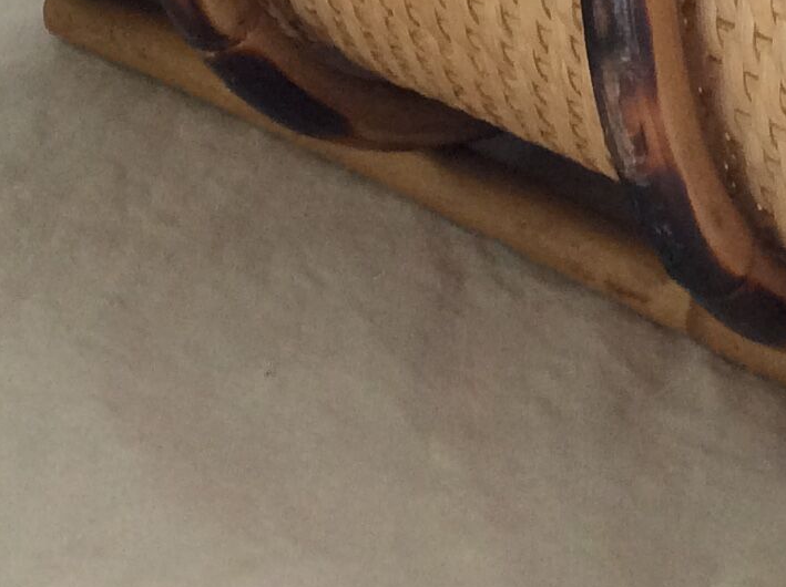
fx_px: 2653
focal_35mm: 117
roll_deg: +2.0
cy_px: -373
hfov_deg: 16.6
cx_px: 725
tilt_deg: -25.7
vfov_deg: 11.9
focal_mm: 3.3
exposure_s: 1/24
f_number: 2.4
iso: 100
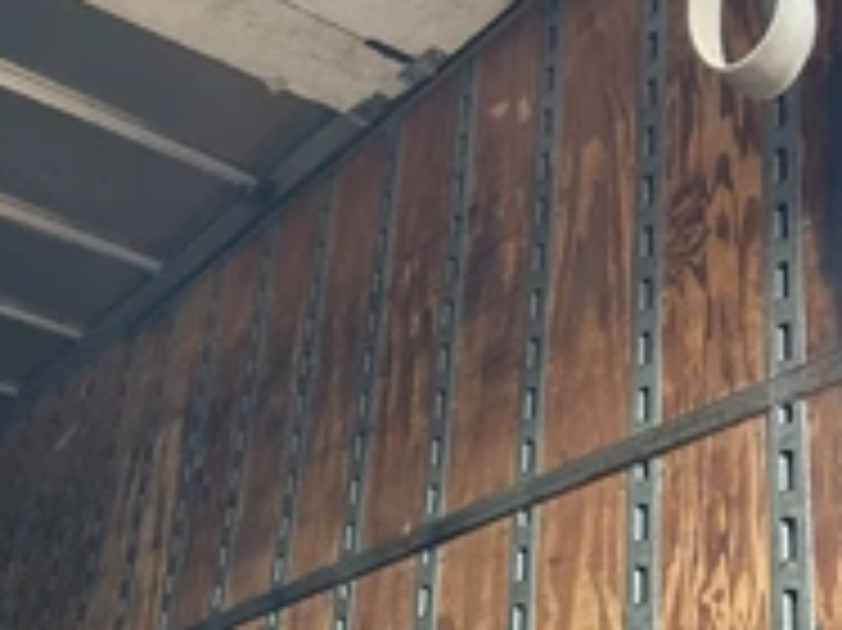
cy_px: 405
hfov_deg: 31.2
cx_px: 473
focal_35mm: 62
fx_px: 1507
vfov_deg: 23.5
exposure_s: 1/122
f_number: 1.8
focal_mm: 3
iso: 50
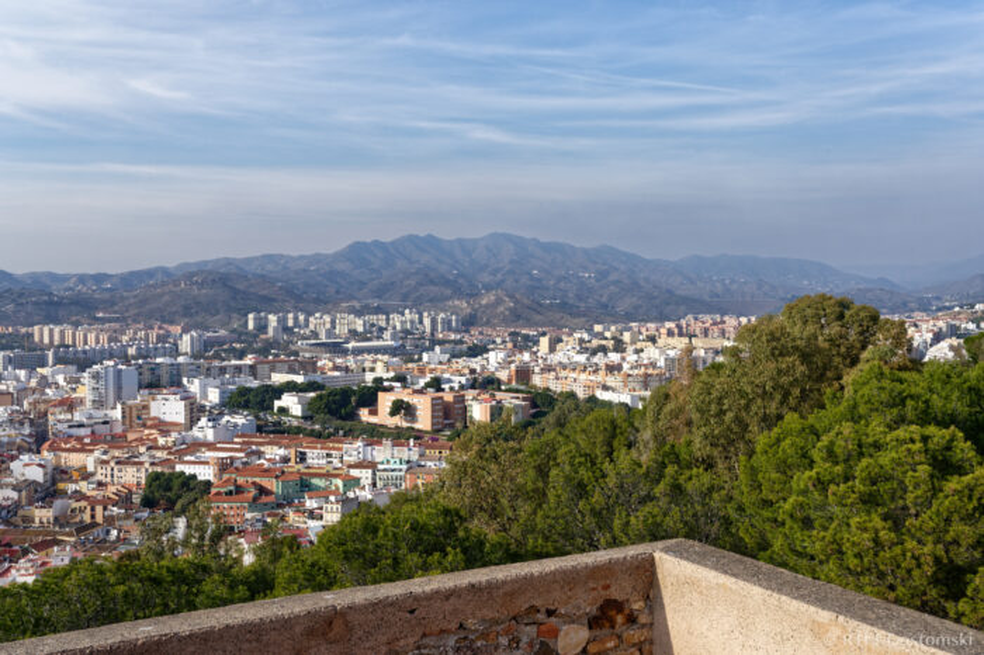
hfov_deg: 54.5
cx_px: 492
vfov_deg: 37.8
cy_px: 328
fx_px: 956
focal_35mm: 35
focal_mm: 35
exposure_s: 1/100
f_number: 14
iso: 100
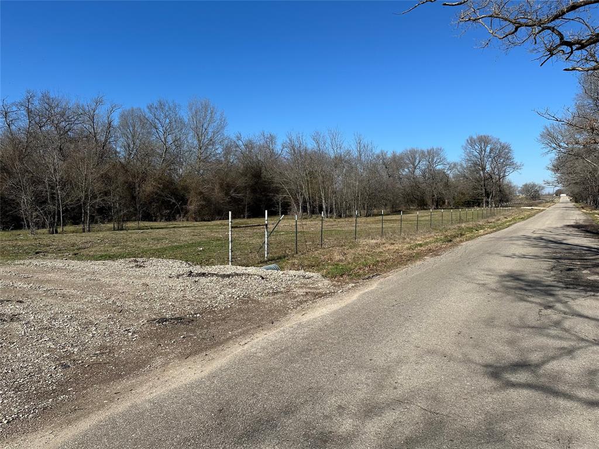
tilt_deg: -3.6
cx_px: 300
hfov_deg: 71.6
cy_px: 224
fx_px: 415
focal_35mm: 24
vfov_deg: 56.8
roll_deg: -3.0
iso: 80
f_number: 1.78
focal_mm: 6.86
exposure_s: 1/5848
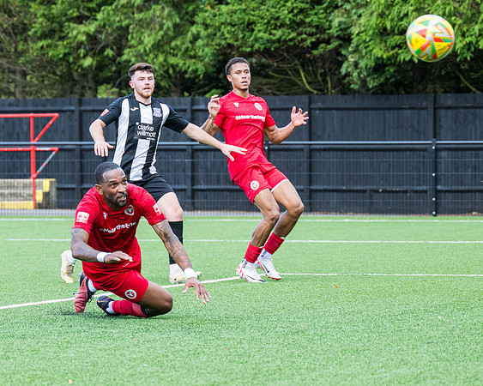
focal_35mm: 268
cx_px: 119
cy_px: 235
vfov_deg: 5.8
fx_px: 3826
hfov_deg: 7.2
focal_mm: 125
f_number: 4.5
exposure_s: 1/800
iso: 800
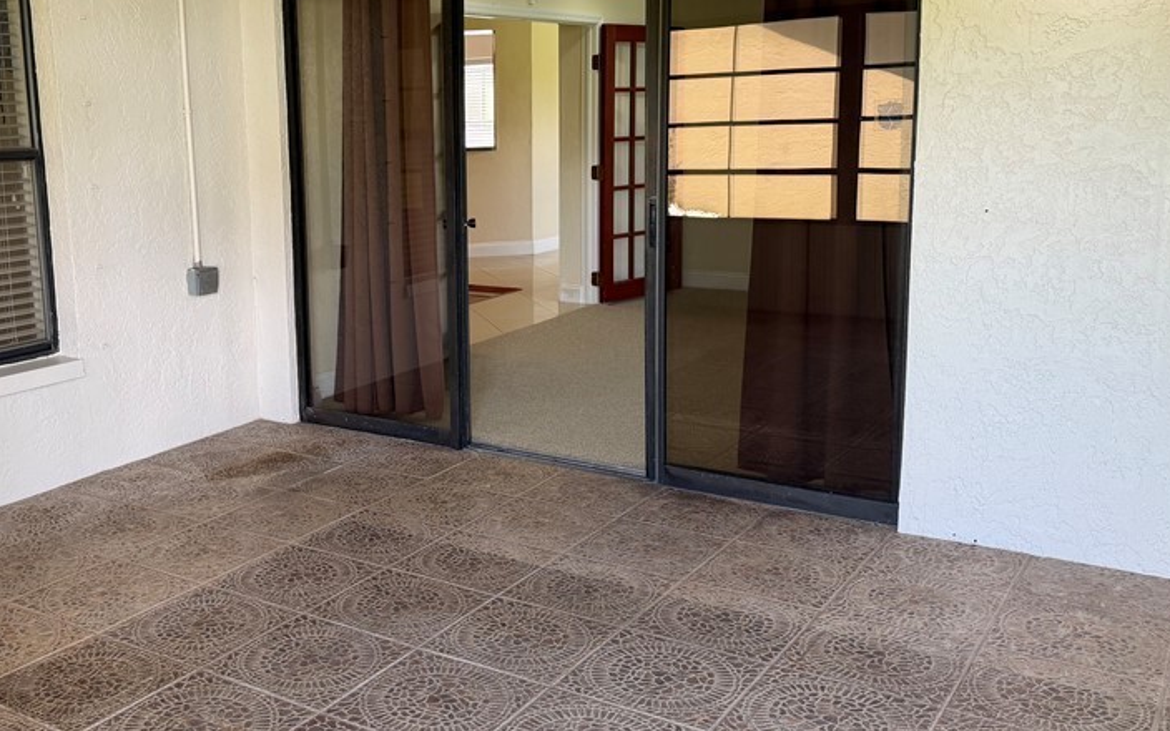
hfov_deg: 51.8
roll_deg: +1.9
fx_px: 1180
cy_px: 292
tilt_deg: -8.5
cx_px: 396
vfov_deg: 34.3
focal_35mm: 37
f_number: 1.78
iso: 100
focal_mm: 6.76
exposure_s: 1/121
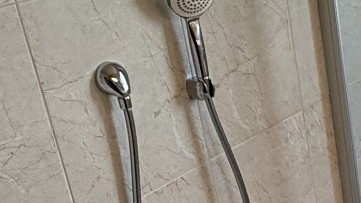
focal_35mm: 81
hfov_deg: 22.0
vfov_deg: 14.9
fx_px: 775
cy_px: 136
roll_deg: +0.2
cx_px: 533
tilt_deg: -22.9
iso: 320
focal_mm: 2.22
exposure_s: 1/100
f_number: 2.2
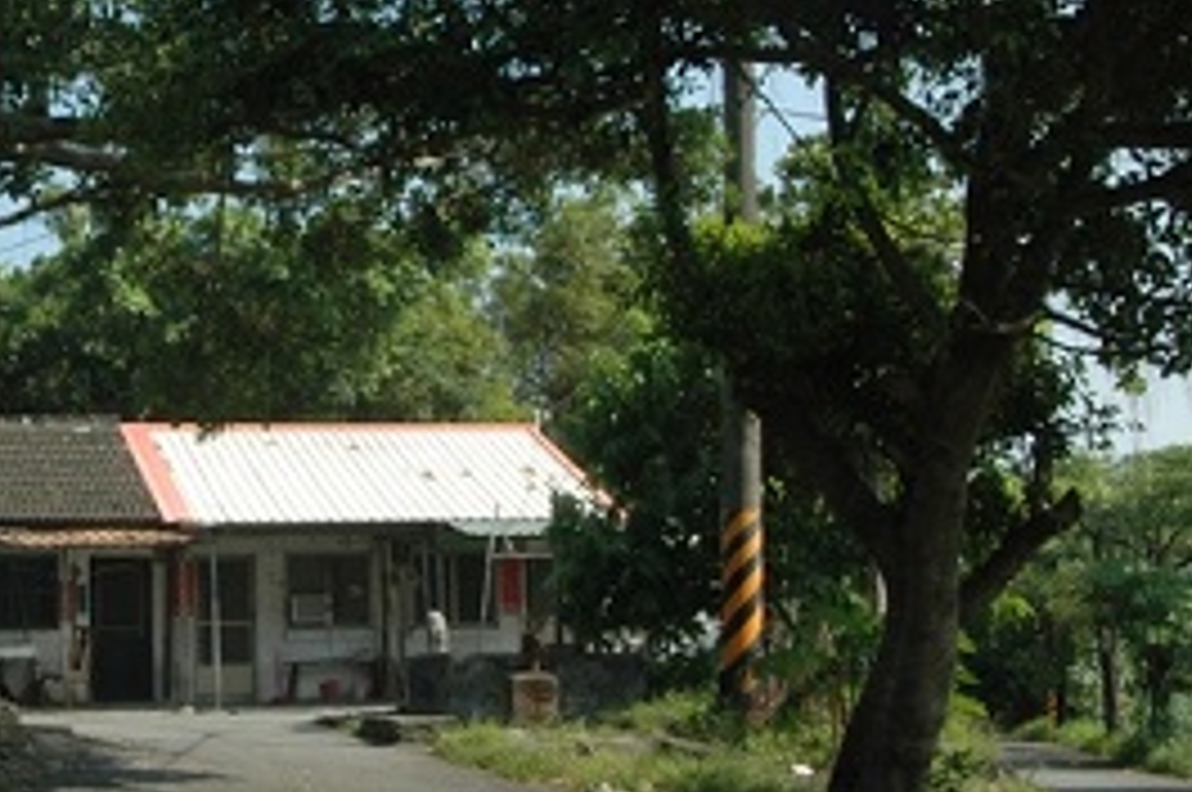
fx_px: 2249
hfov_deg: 28.5
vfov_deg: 19.8
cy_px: 216
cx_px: 112
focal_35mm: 68
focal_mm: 24
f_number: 16
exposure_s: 1/125
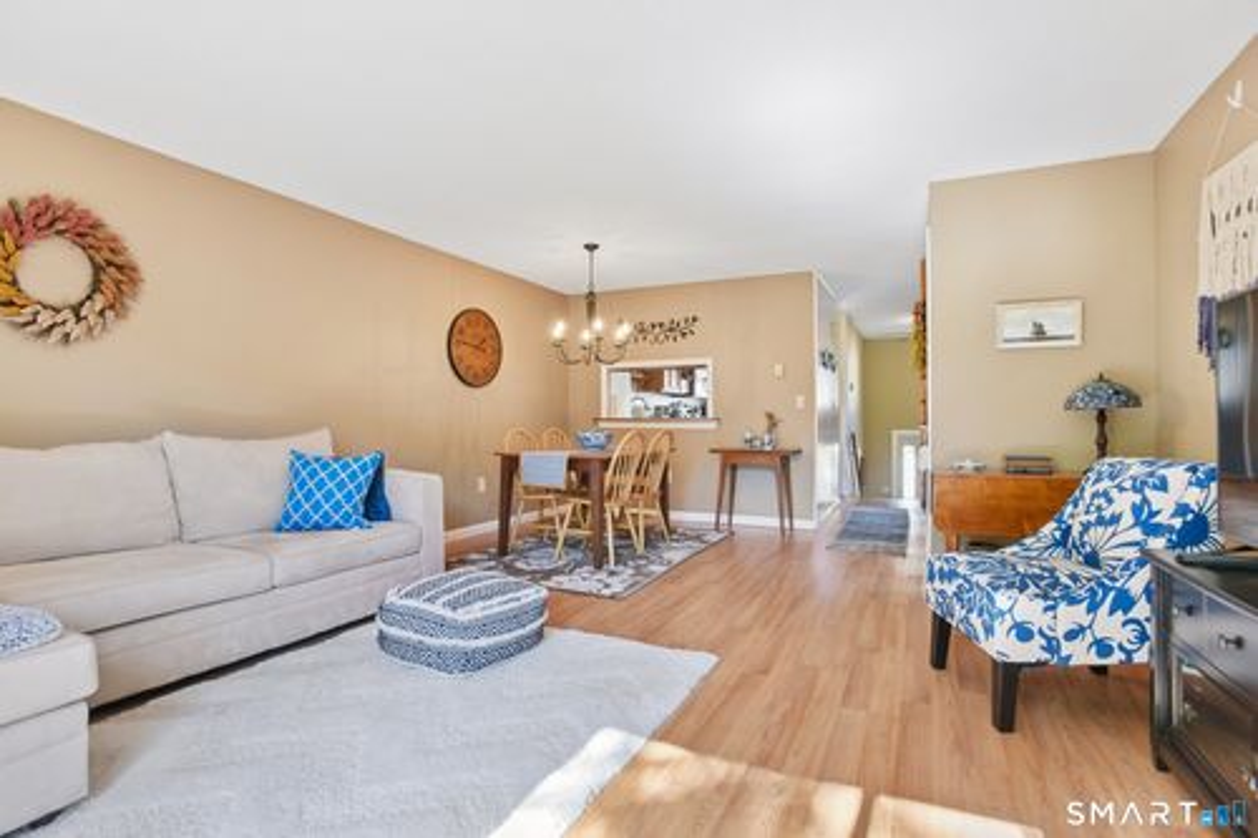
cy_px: 419
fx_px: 594
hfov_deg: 93.3
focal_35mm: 17
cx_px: 629
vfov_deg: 70.4
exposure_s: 1/15
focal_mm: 17
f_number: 11
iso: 400
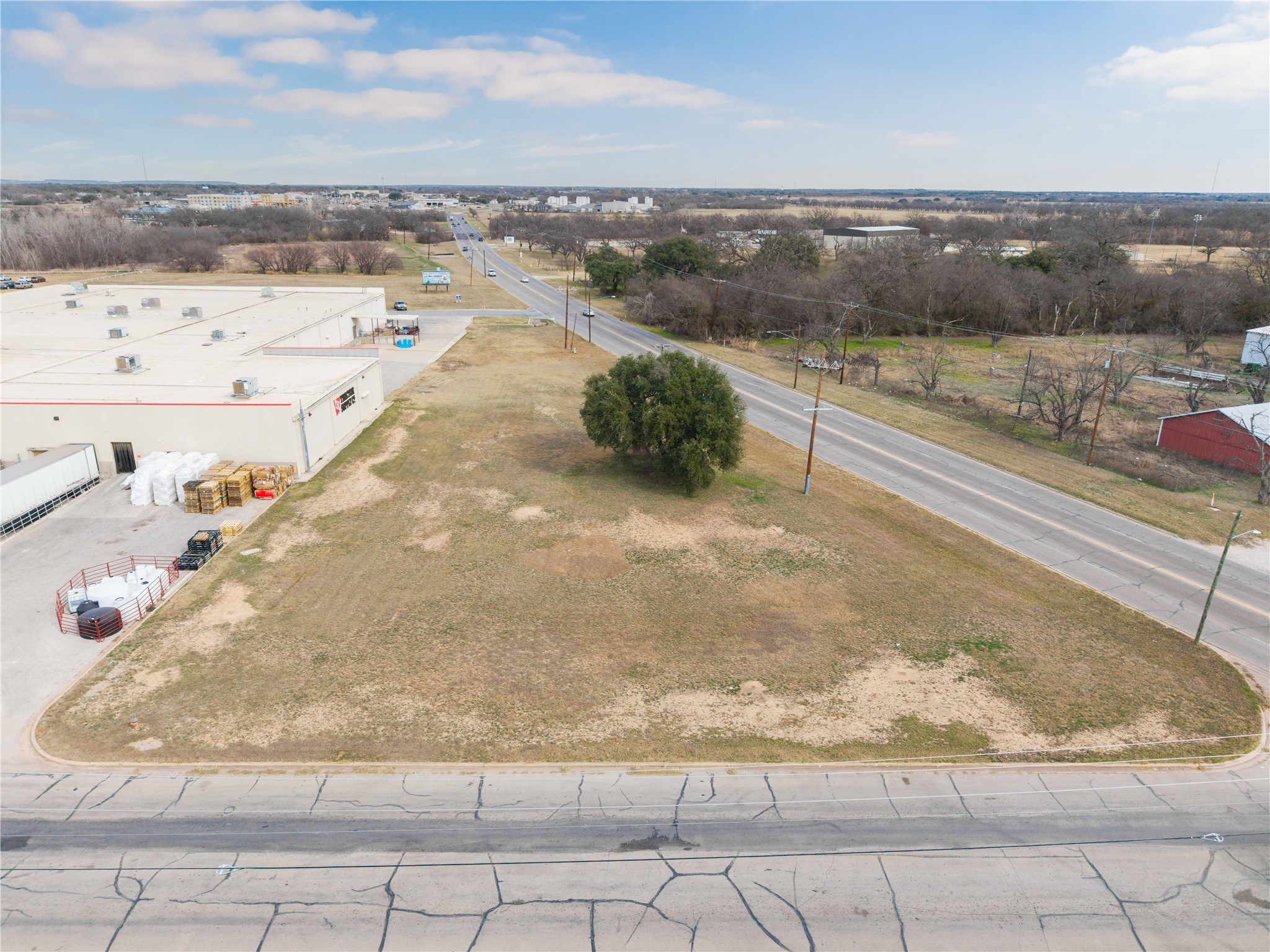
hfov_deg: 71.6
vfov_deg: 56.8
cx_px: 635
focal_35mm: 24
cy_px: 476
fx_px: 881
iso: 160
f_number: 1.8
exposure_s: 1/3000
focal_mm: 8.67
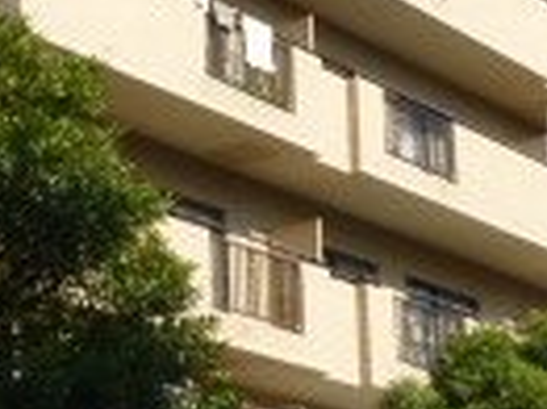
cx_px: 84
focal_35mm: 122
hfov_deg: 16.0
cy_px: 54
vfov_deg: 12.1
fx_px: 1926
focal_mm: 4.5
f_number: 4
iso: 80
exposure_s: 1/320
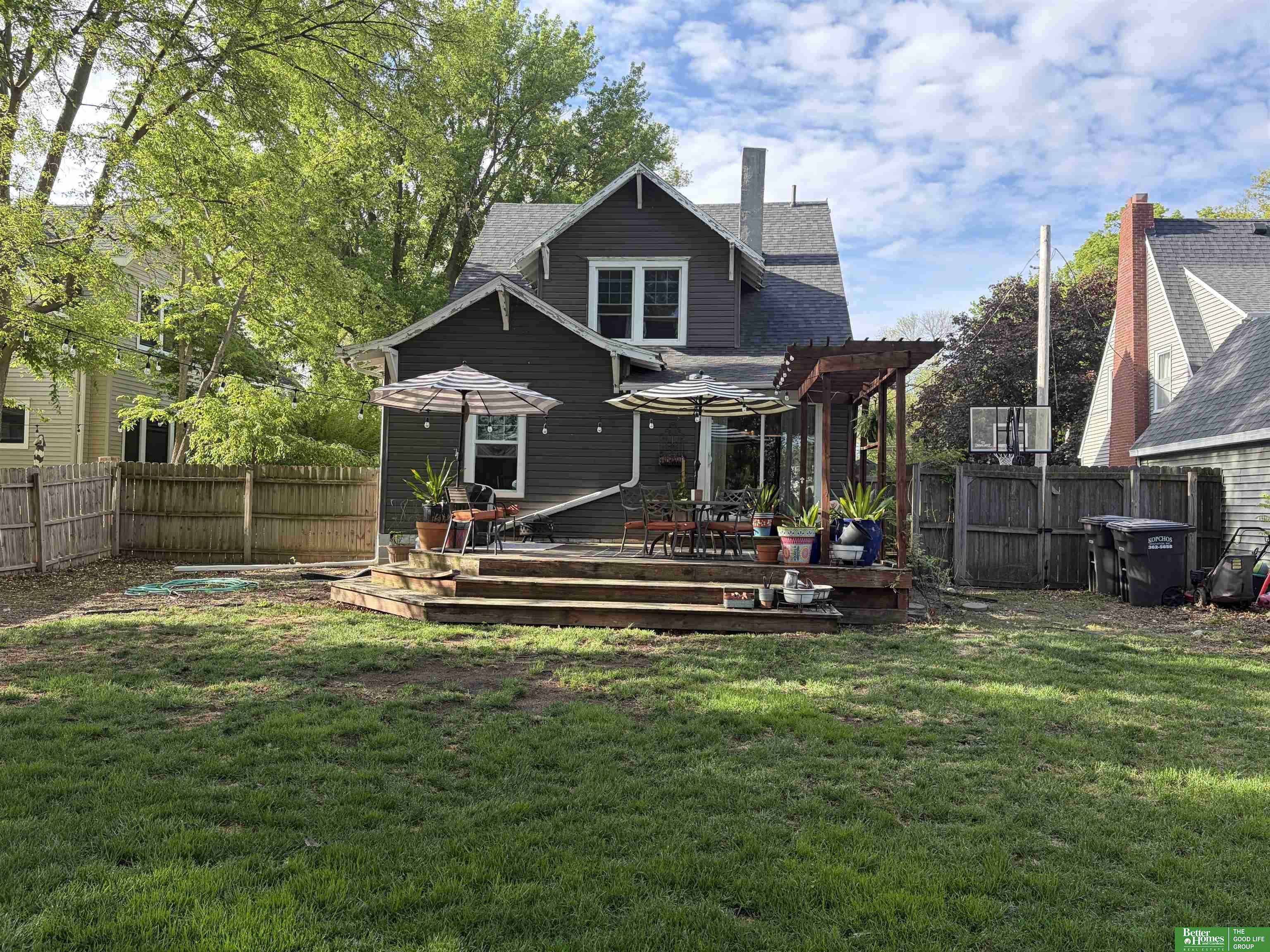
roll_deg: -1.0
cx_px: 635
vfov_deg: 53.1
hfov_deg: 67.3
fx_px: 954
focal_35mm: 26
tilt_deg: +2.1
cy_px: 476
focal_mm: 5.96
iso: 64
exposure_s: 1/607
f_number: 1.6
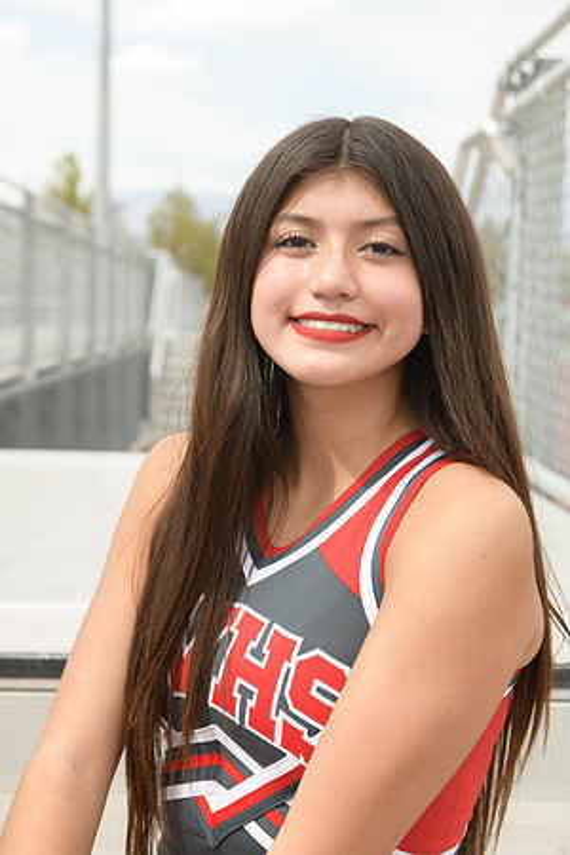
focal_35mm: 70
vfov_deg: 28.8
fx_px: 1662
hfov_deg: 19.5
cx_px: 285
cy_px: 428
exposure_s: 1/1250
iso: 800
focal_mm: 70
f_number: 5.6
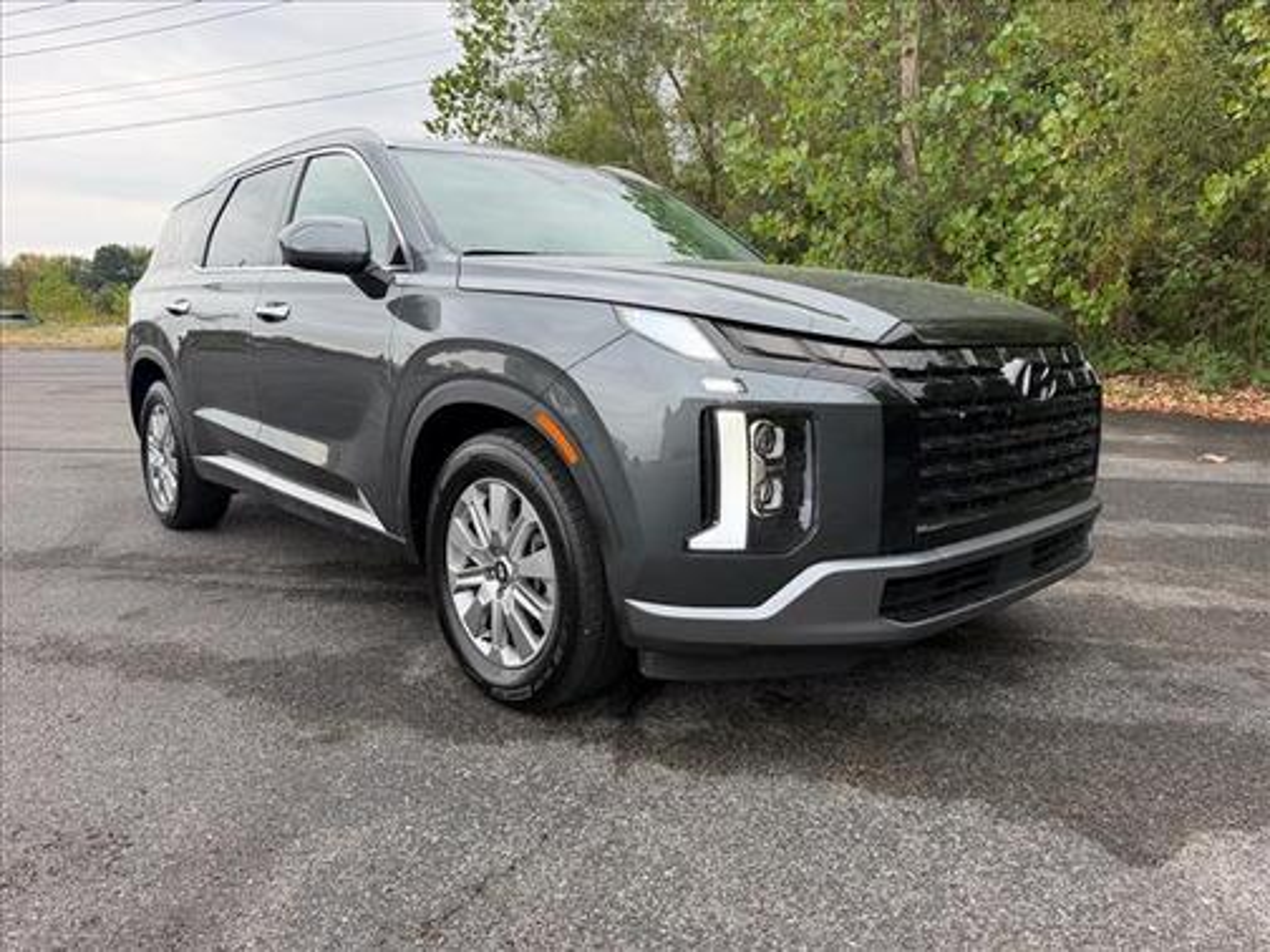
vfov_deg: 56.8
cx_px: 635
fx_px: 881
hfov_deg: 71.6
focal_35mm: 24
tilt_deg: -13.9
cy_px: 476
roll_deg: +2.1
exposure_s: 1/555
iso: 100
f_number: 1.78
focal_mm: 6.76
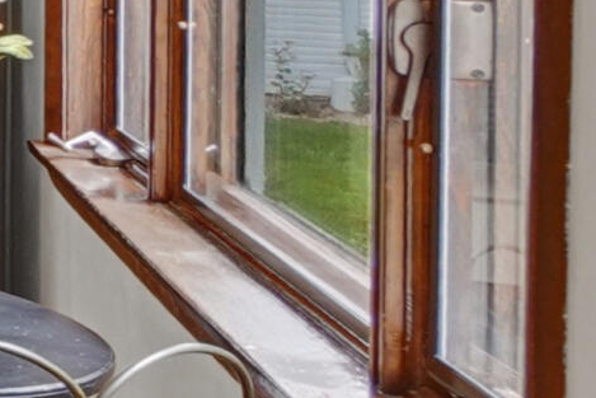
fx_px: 1590
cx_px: -1308
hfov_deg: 10.7
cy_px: 17
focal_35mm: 96
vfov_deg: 14.1
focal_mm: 10
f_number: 8
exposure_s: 1/15
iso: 400
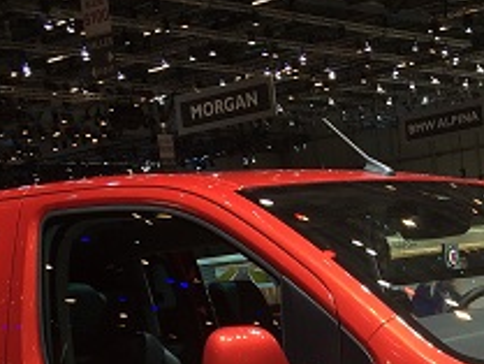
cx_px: 398
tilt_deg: -8.3
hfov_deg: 20.8
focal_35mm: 93
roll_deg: +7.7
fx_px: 1301
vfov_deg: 15.0
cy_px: 508
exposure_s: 1/100
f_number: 2.2
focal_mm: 4.15
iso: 40
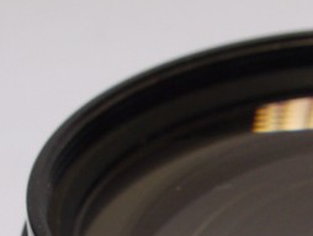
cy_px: 505
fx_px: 2561
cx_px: 424
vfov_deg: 5.1
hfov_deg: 6.9
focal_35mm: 283
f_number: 9
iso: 400
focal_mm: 30
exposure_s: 1/20
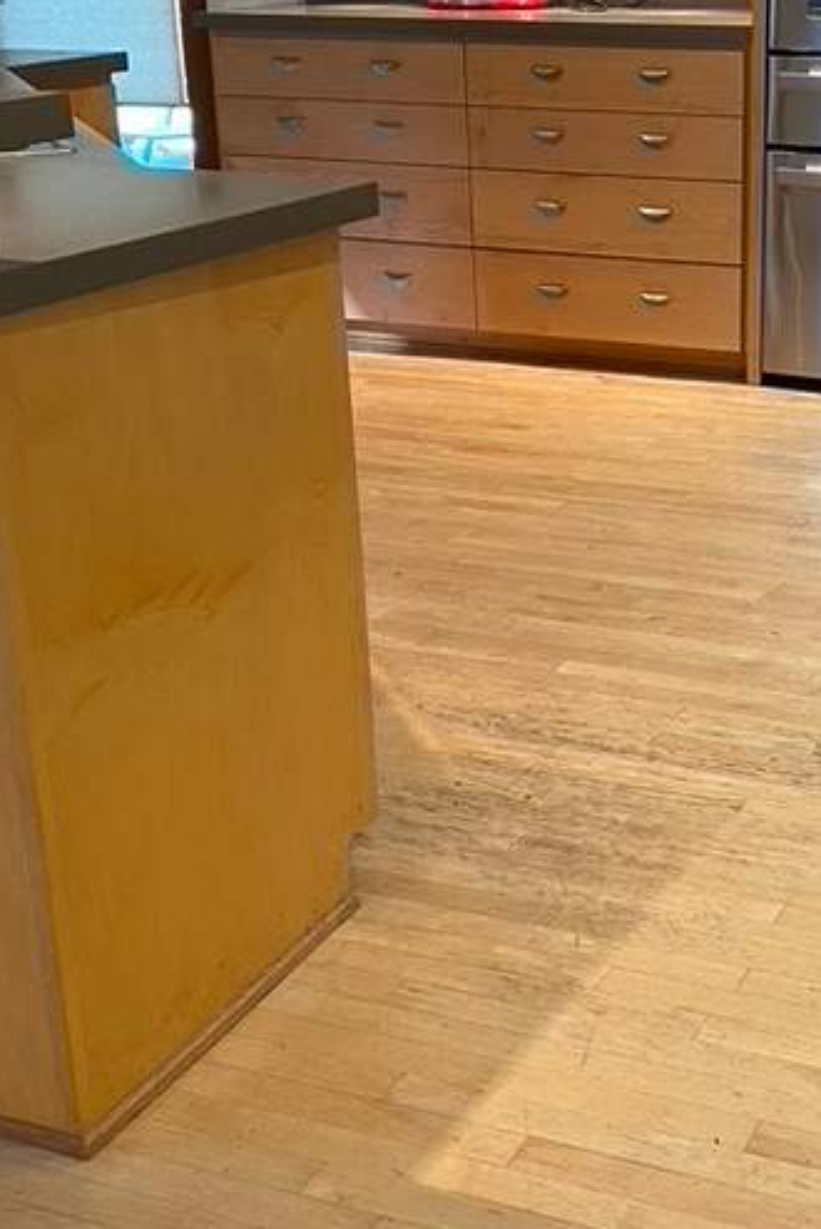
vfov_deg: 35.6
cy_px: 634
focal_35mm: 56
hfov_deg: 23.8
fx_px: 1913
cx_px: 667
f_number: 1.8
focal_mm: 4.25
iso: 160
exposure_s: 1/60
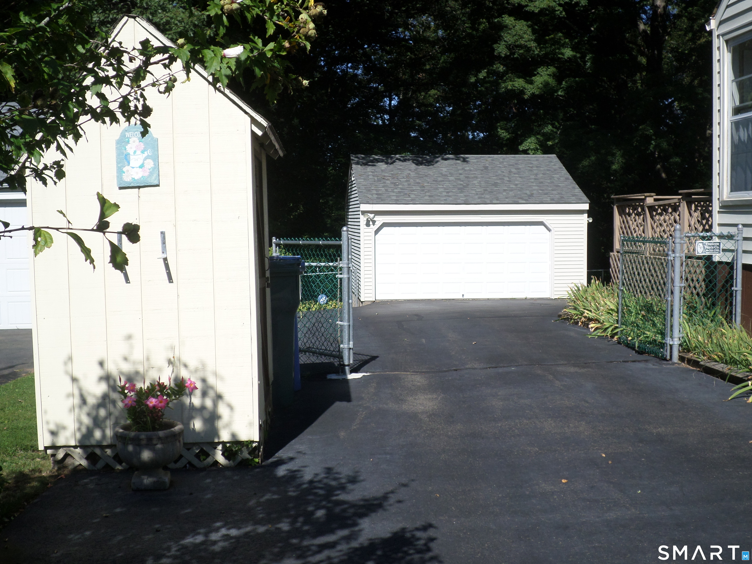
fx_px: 978
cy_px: 271
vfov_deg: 32.2
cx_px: 382
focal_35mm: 45
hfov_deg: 42.1
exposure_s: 1/1000
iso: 80
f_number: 3.2
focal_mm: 7.8
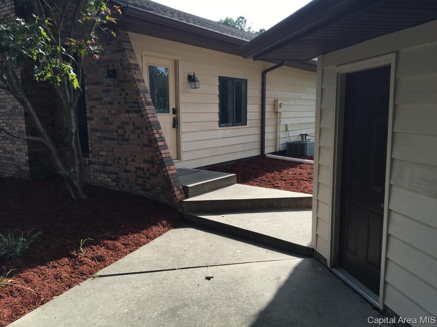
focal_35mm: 29
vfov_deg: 48.2
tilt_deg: -8.0
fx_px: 366
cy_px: 164
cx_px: 218
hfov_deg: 61.7
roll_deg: +1.7
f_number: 2.2
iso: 25
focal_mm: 4.15
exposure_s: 1/582
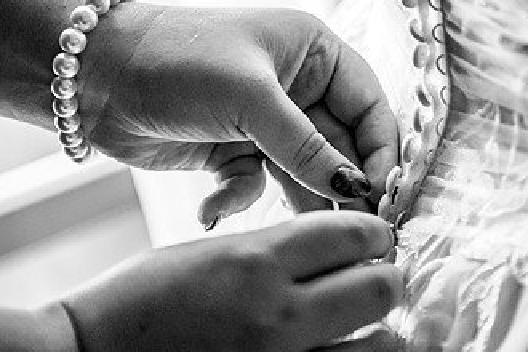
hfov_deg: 16.5
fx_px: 1804
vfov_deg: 11.1
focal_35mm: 123
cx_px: 437
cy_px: 100
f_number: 2.8
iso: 1000
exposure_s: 1/160
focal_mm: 70
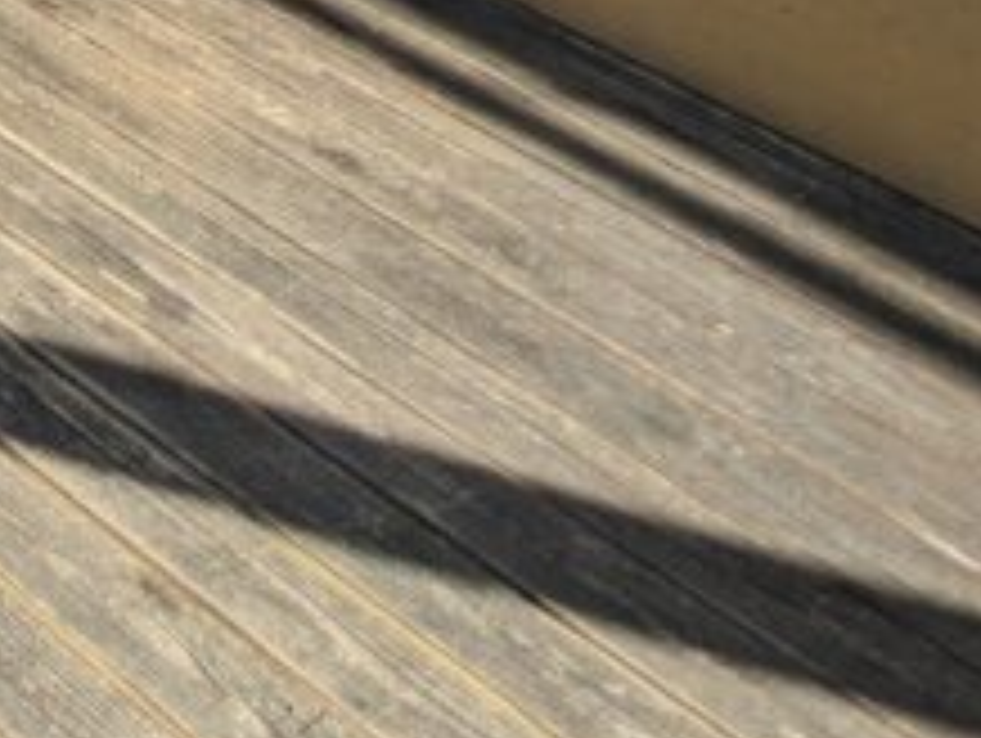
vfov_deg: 14.7
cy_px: -886
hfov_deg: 18.1
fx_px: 2128
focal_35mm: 75
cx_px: -954
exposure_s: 1/768
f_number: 2.2
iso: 43
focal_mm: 2.35
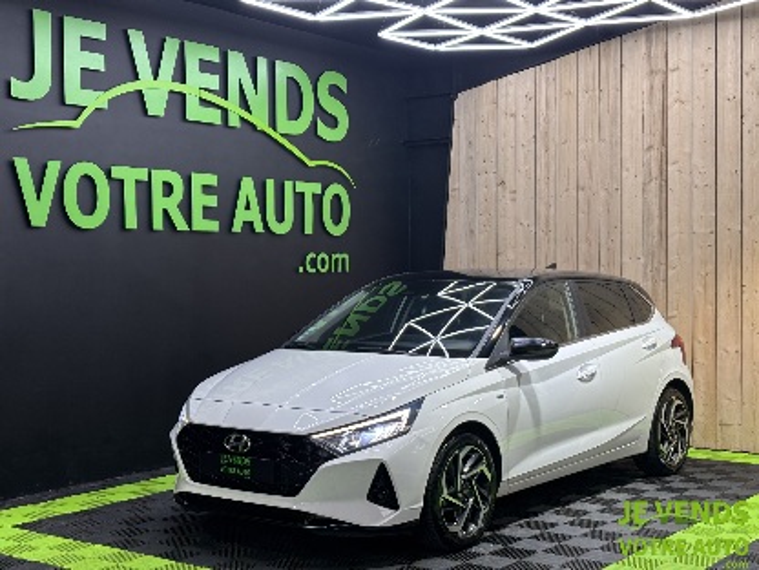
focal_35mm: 52
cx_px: 380
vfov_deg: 28.0
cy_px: 285
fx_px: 1140
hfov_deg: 36.8
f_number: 1.6
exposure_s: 1/100
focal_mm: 5.96
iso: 32
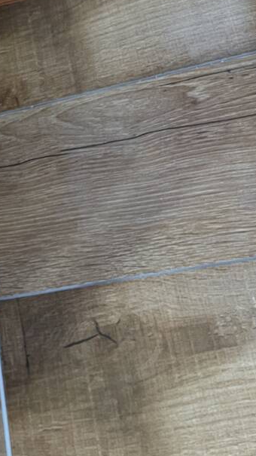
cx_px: -100
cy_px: -119
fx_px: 869
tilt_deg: +33.1
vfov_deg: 25.7
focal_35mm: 72
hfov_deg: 15.7
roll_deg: +4.1
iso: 125
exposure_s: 1/62
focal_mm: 5.1
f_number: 1.6
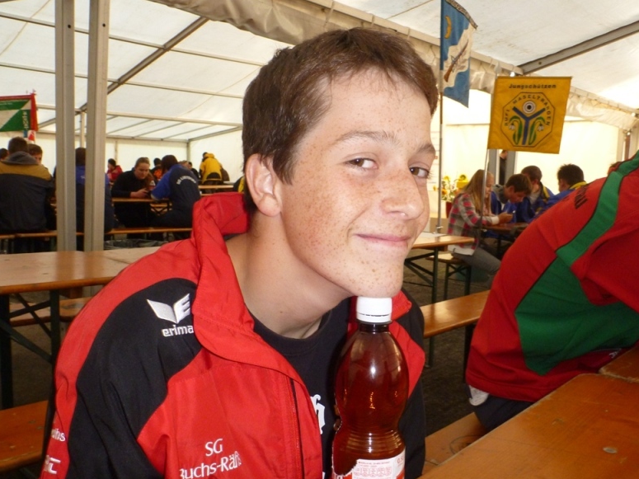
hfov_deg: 56.8
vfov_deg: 44.1
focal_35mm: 32
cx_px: 326
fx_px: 591
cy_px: 247
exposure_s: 1/60
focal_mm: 5.5
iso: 400
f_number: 3.5
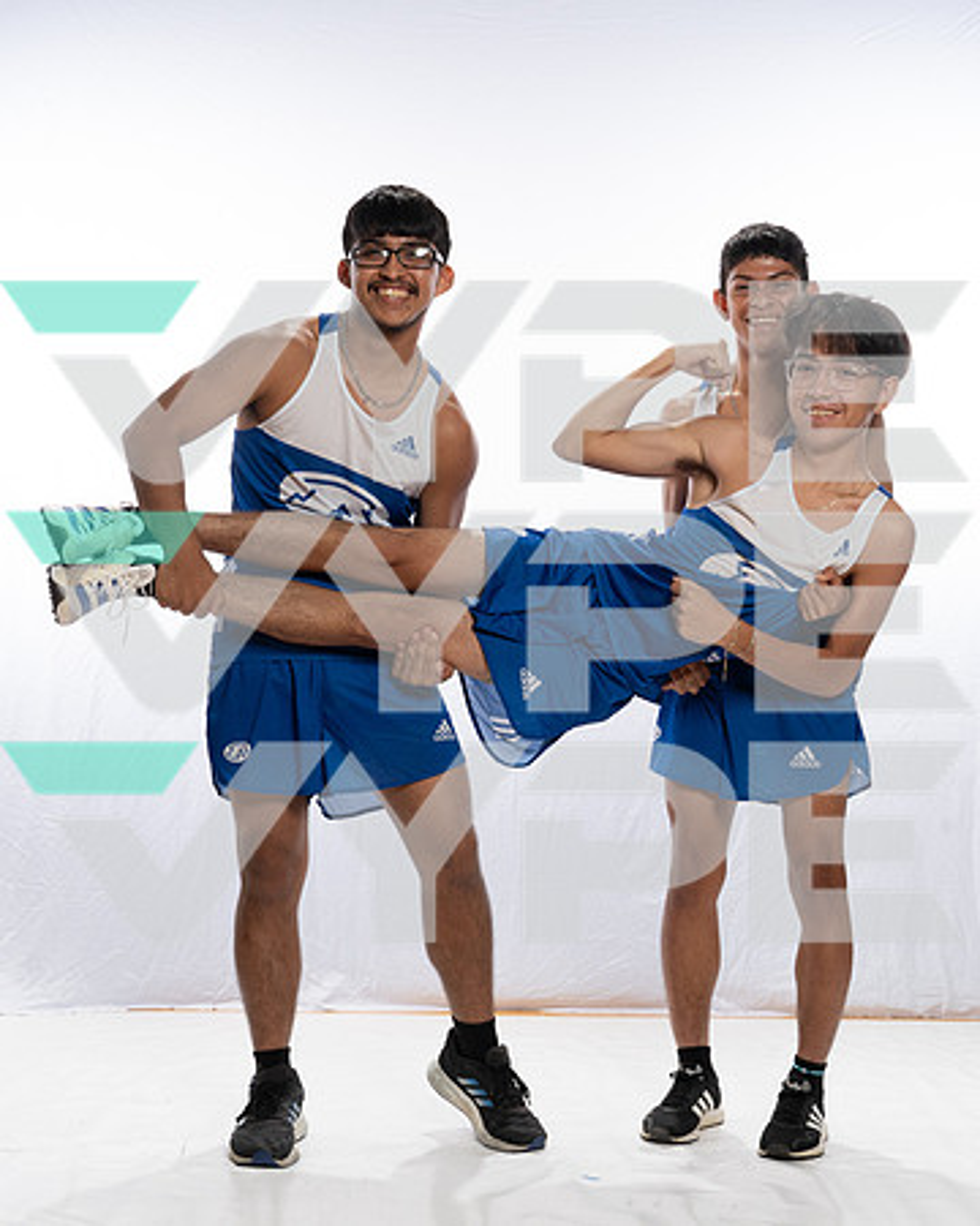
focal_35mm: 53
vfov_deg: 35.7
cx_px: 600
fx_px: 1905
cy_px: 633
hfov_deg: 28.8
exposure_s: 1/250
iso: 1250
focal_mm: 36
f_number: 11
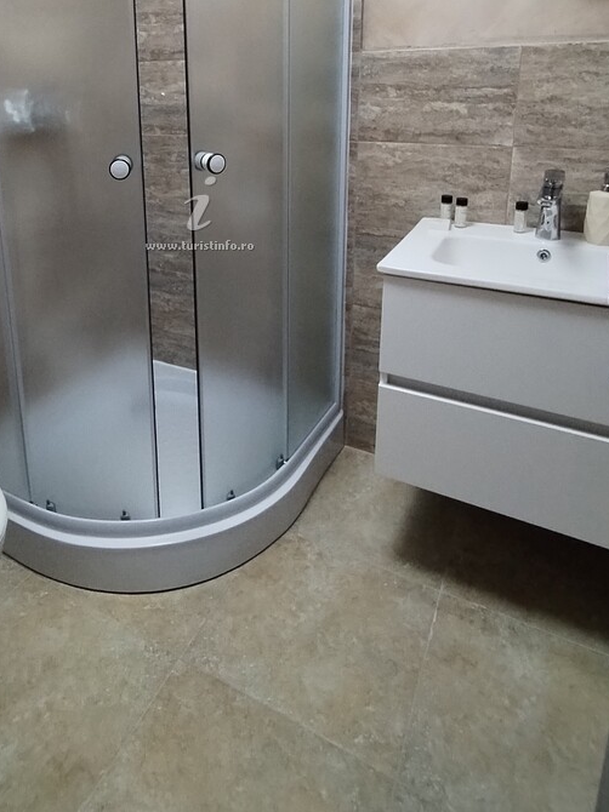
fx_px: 610
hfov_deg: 52.0
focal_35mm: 26
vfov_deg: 63.7
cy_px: 211
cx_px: 199
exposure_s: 1/50
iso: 250
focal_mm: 1.42
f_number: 2.2
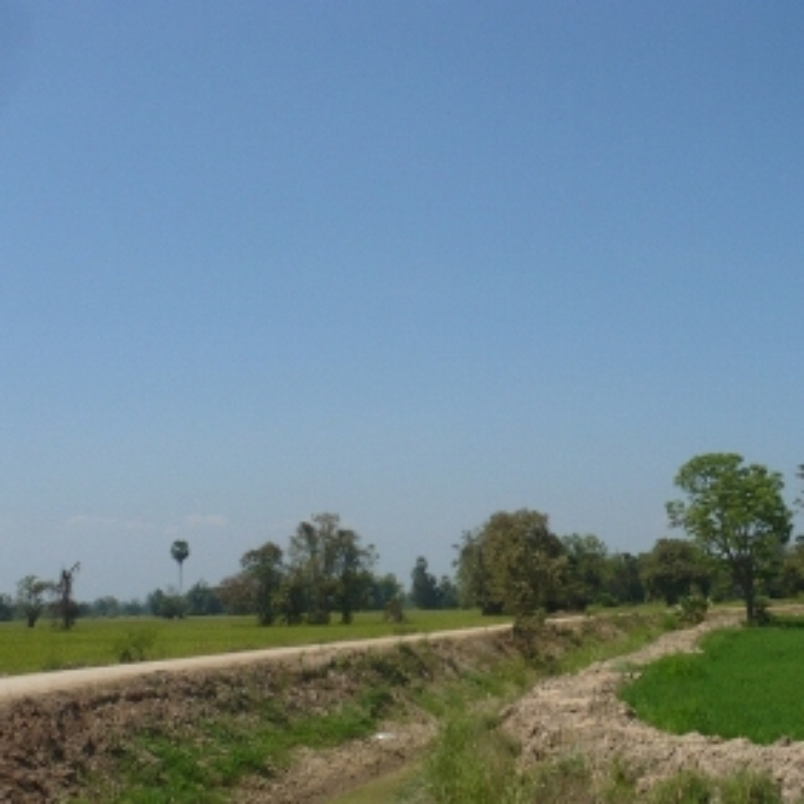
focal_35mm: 42
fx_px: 1104
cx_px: 495
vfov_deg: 40.0
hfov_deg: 39.8
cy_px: 401
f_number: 8
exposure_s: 1/320
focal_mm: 5.8
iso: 100
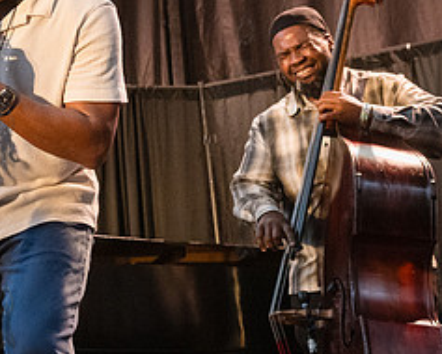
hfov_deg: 16.9
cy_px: 68
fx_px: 1427
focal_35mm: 109
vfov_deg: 14.1
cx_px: -84
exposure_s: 1/400
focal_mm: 40
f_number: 5
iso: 8000
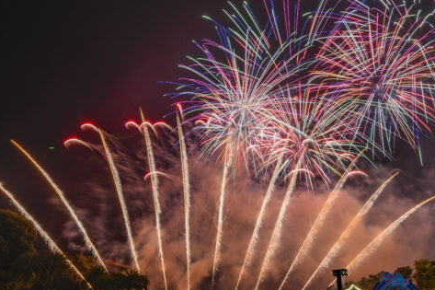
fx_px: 314
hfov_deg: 68.2
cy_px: 116
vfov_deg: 49.2
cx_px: 275
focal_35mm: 26
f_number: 8
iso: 100
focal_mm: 12
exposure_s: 2
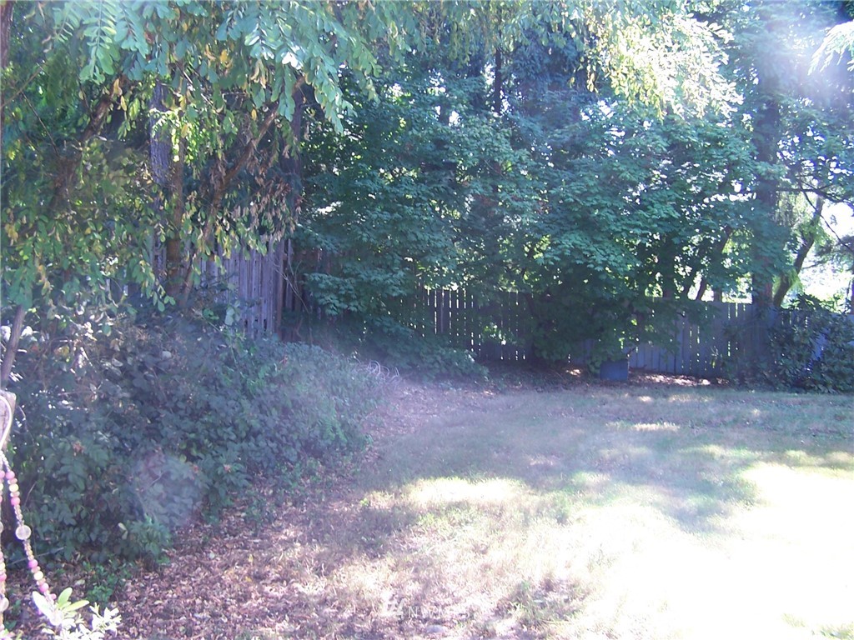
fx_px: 937
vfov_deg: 37.7
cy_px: 320
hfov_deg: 49.0
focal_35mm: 38
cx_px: 427
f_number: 2.8
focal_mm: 6.3
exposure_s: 1/30
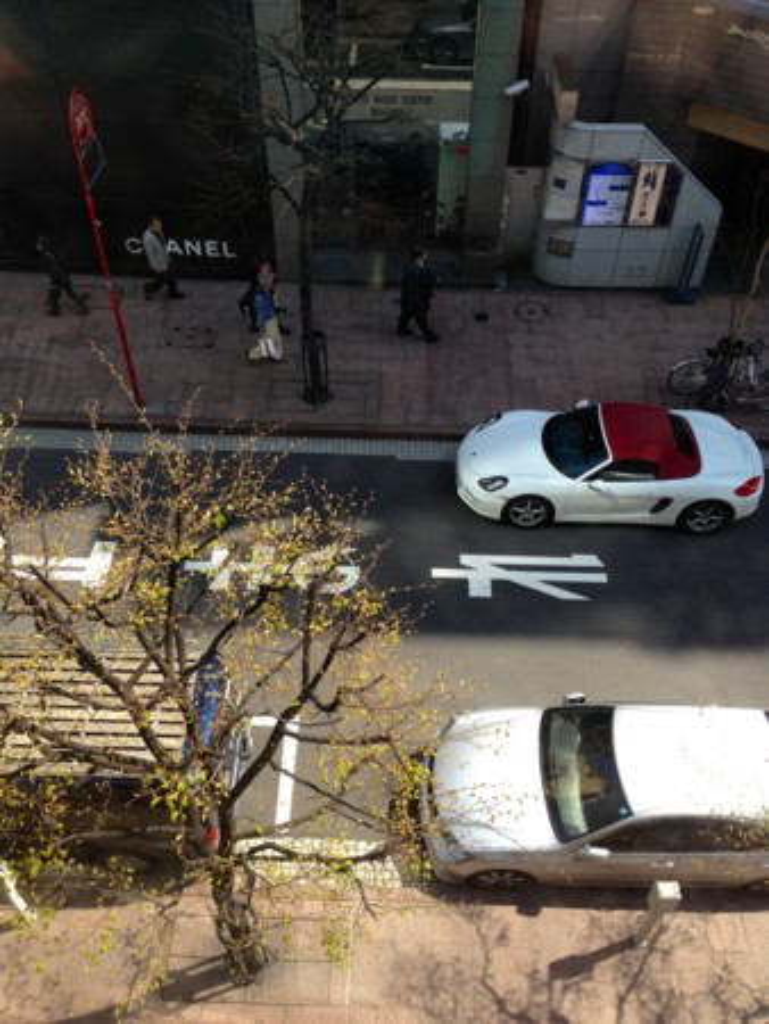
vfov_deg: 55.3
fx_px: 977
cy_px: 512
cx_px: 384
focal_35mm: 33
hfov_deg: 43.0
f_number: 2.4
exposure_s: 1/484
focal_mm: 4.12
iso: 50
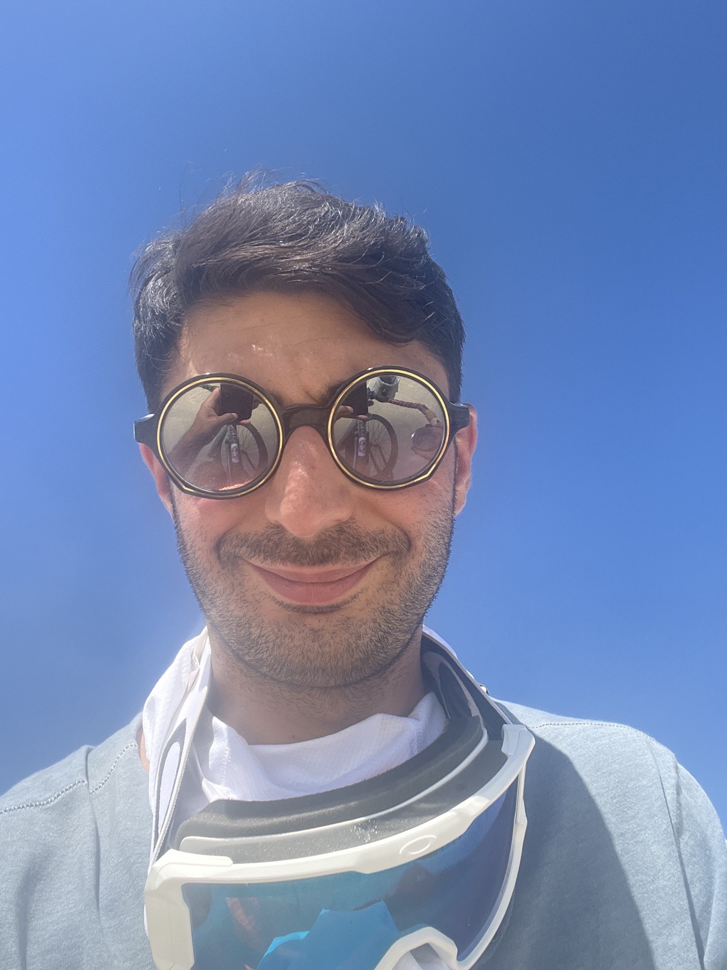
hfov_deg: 46.8
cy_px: 485
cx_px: 364
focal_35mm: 30
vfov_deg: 60.0
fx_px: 840
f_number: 2.2
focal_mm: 2.71
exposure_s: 1/711
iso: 32
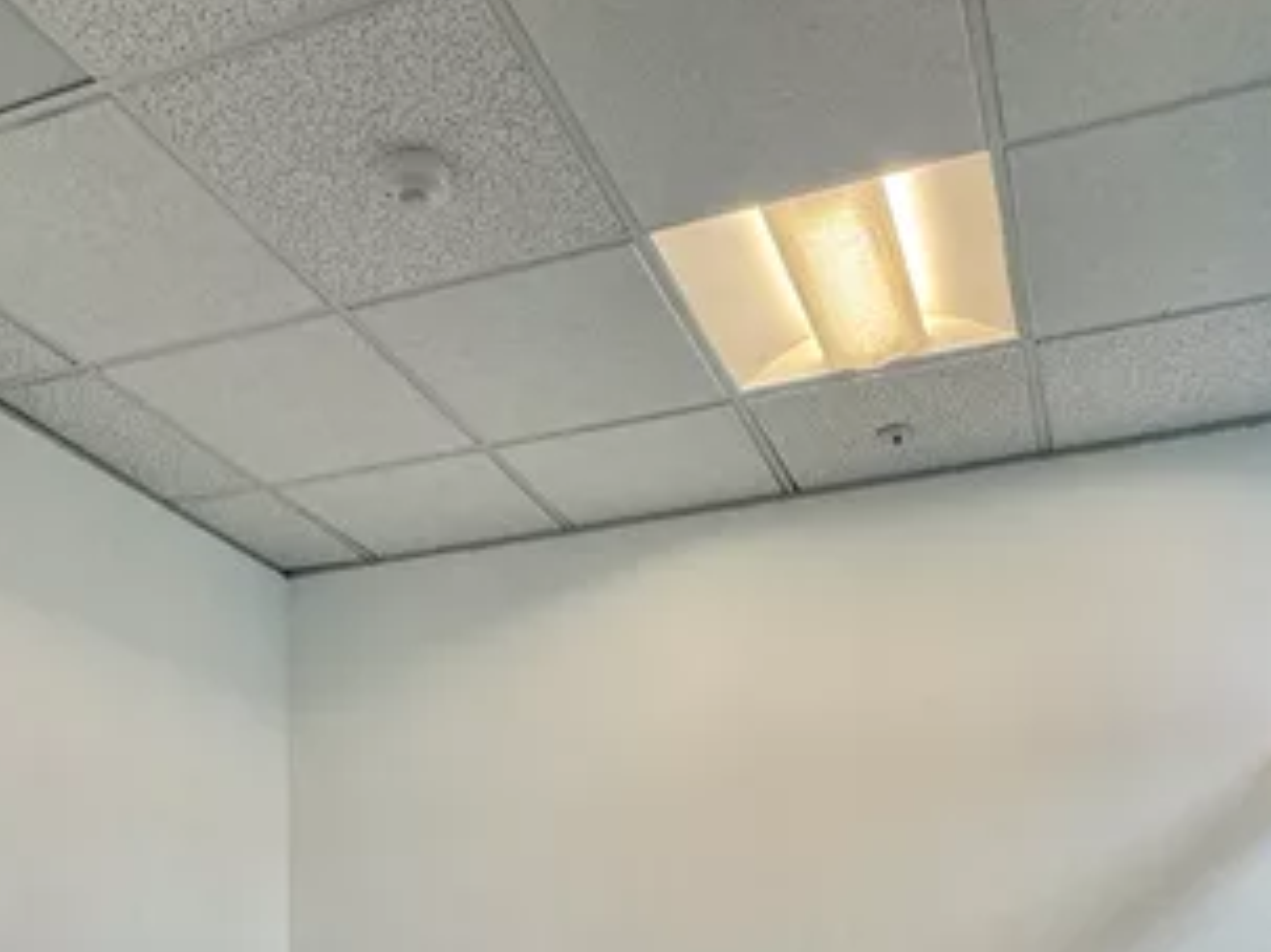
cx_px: 621
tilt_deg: -1.5
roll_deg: -0.7
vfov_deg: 32.7
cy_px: 1107
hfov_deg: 50.2
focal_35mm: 37
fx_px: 1358
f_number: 2.2
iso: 80
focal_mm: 2.22
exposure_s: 1/100
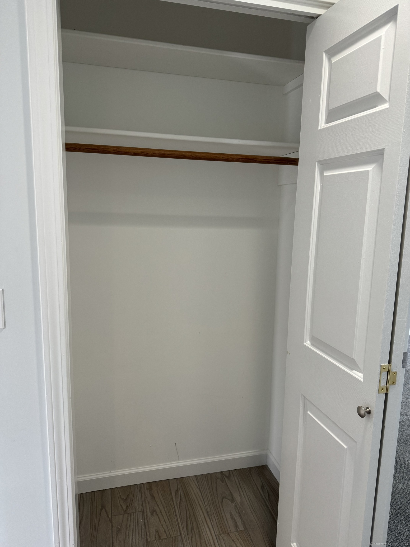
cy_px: 274
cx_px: 205
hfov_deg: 56.8
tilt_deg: -9.1
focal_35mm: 24
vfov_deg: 71.6
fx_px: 379
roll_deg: -0.9
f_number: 1.78
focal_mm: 6.76
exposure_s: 1/60
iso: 160
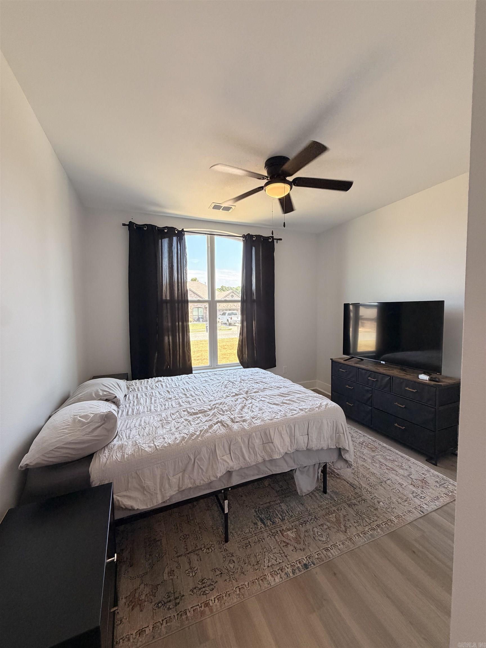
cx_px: 243
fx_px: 262
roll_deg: +0.8
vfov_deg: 102.1
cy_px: 324
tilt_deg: -2.8
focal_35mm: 14
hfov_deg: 85.7
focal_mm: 2.22
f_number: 2.2
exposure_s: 1/120
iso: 250
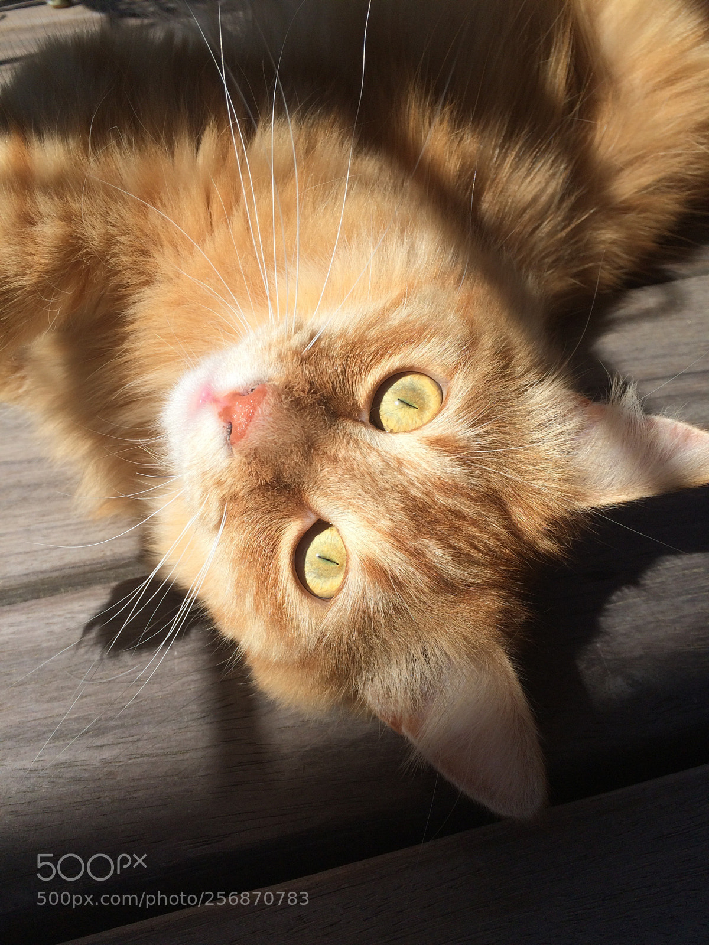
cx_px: 354
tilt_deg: -45.3
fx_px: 792
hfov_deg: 48.2
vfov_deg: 61.7
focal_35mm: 29
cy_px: 472
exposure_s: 1/2564
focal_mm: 4.15
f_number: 2.2
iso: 32
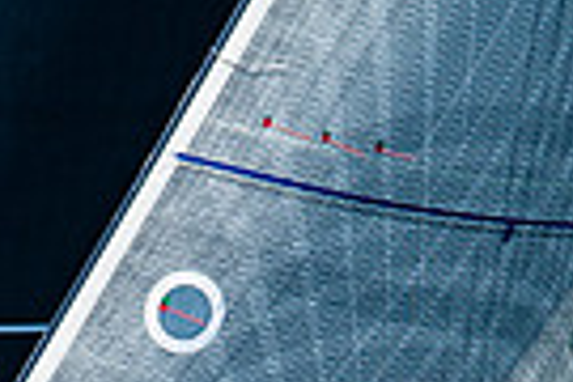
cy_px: 700
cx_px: 242
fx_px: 41094
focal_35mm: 2582
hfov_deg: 0.8
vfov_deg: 0.5
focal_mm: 600
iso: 400
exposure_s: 1/2000
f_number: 5
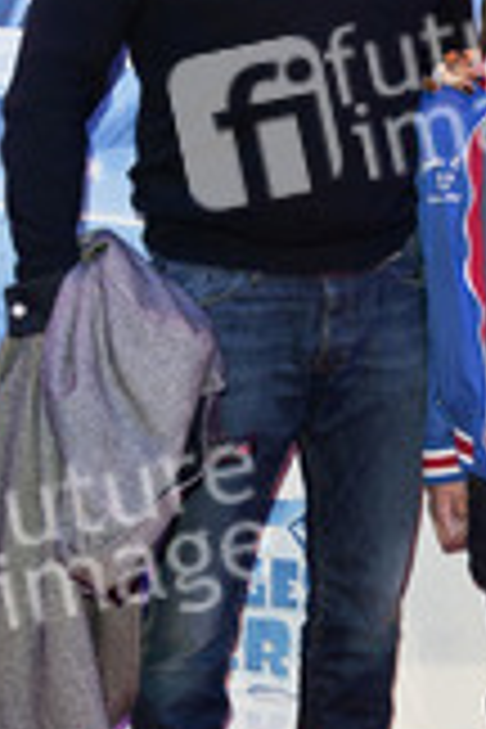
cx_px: 533
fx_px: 2005
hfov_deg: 13.5
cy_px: 328
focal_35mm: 99
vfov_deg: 20.6
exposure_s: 1/200
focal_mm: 40
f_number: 5.6
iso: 1600
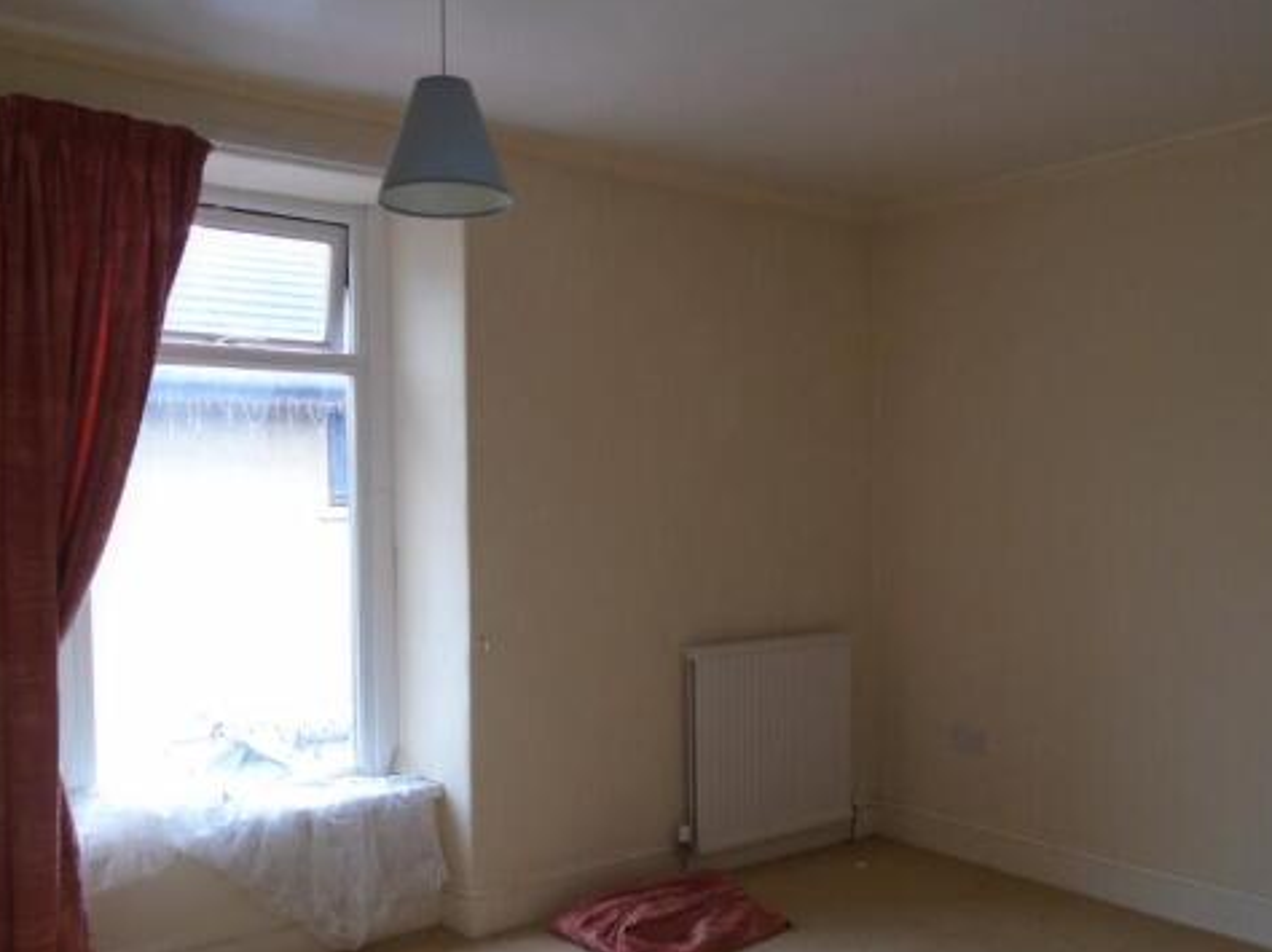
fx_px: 1175
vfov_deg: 43.9
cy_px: 575
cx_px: 624
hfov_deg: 56.8
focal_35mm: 32
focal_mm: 4.6
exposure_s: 1/30
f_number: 3.2
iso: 100
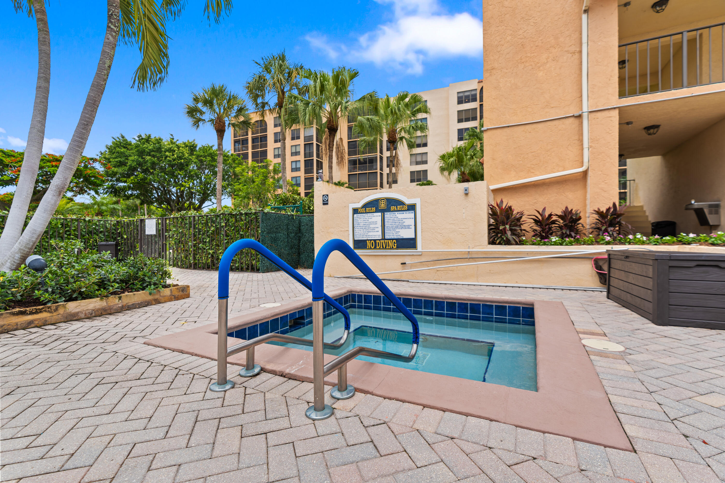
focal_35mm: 16
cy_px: 242
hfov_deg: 96.7
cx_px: 362
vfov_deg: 73.7
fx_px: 322
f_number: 4.5
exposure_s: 1/60
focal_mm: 16
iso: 100
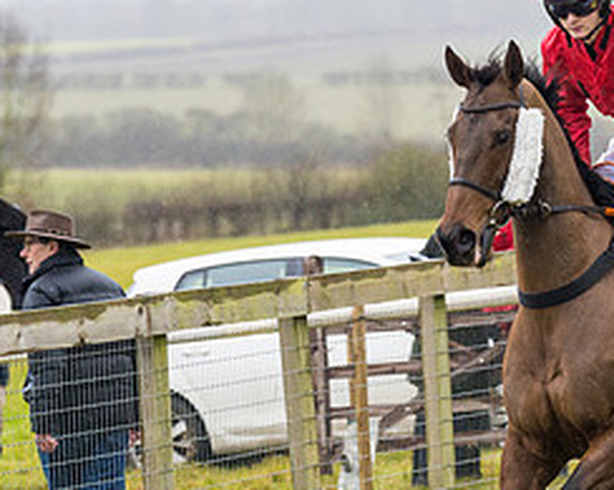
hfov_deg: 5.2
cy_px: 383
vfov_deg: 4.1
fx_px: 6775
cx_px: 564
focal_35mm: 373
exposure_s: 1/1000
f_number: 4
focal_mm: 135
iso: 800
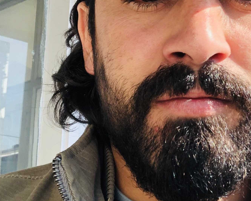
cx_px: 197
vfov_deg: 21.0
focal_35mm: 72
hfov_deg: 26.0
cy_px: 42
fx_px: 535
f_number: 2.2
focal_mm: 2.87
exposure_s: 1/344
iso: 20
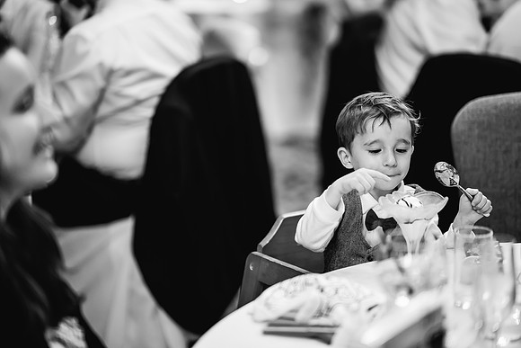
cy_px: 174
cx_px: 260
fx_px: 1250
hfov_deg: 23.5
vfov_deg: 15.8
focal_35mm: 86
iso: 2000
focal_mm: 85
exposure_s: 1/250
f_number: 1.4
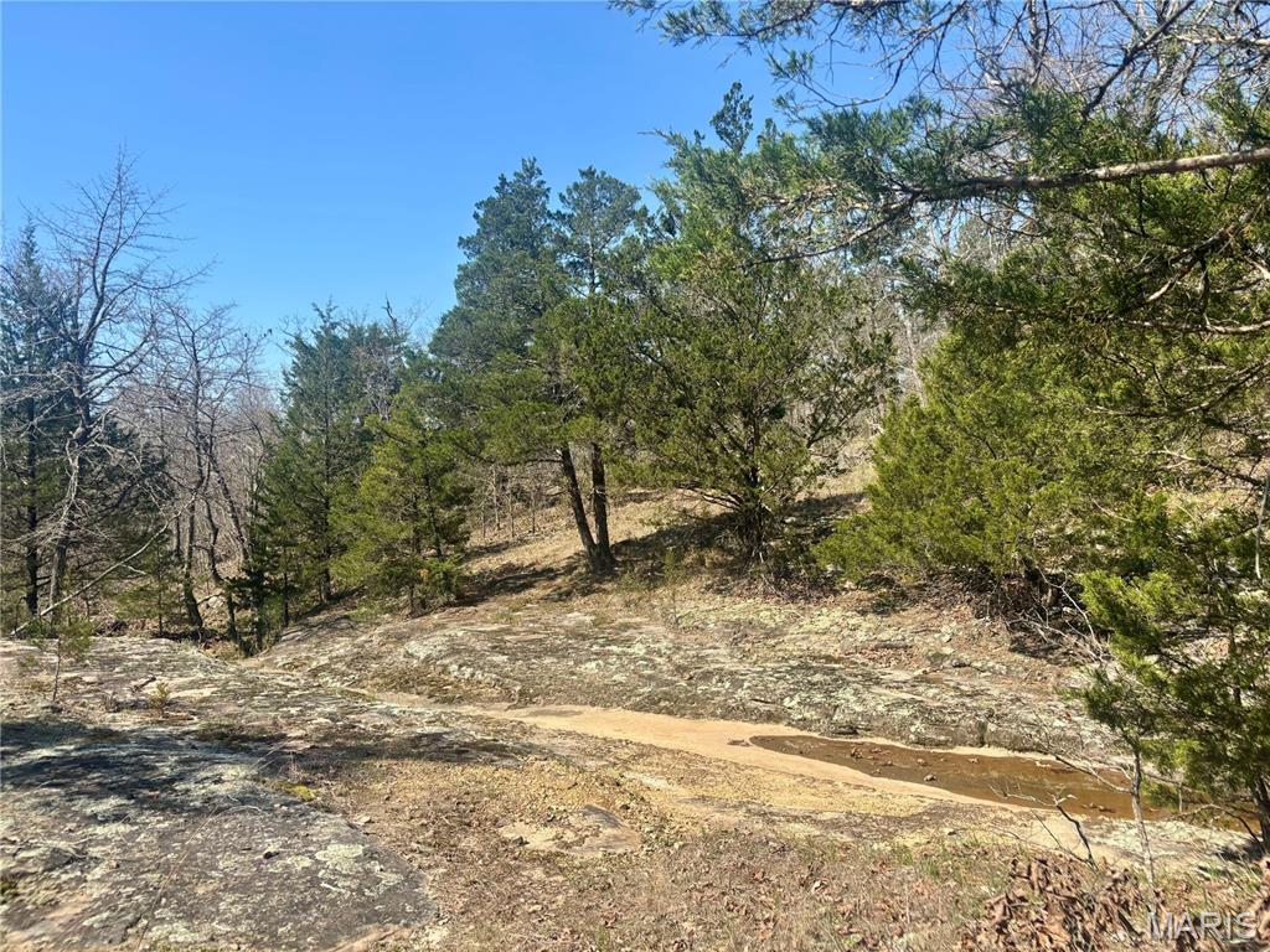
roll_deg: +2.2
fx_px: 954
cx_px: 635
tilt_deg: +0.8
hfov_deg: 67.3
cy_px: 476
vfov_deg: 53.1
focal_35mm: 26
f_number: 1.6
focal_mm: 5.96
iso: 50
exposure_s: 1/1783
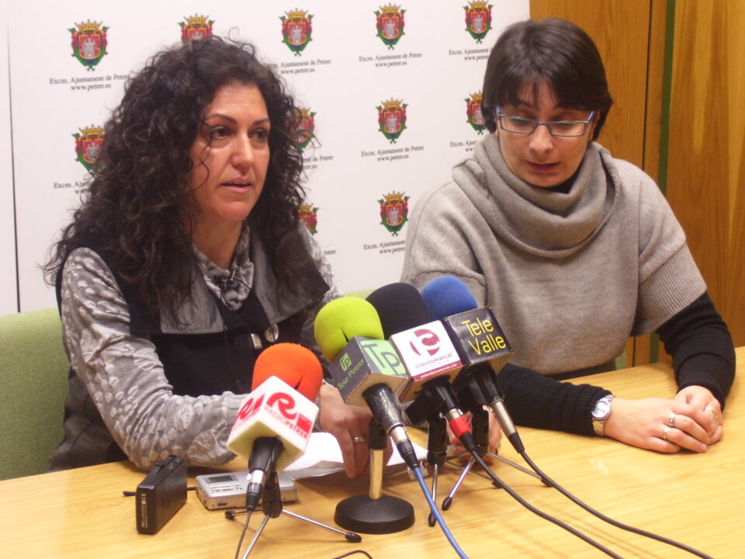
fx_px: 1872
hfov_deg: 22.5
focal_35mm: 87
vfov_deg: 17.0
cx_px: 372
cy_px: 280
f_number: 4.3
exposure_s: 1/10
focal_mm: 14.3
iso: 160
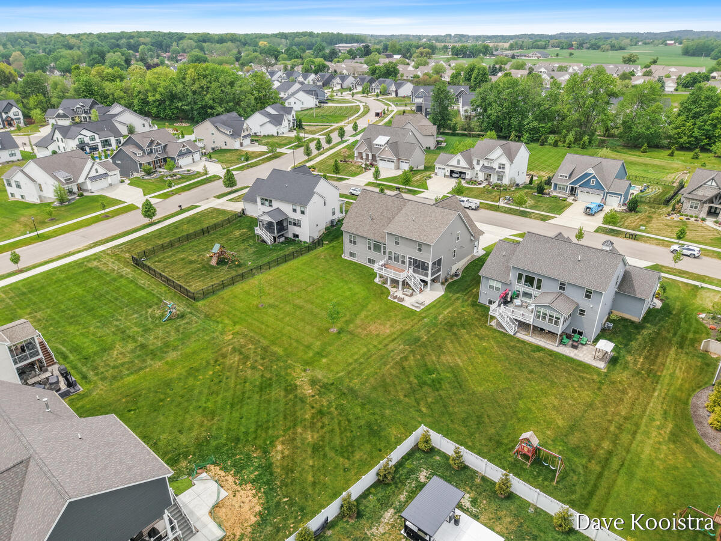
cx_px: 360
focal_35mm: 24
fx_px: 500
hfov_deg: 71.6
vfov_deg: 56.8
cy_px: 270
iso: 100
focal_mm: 8.67
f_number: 1.8
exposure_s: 1/320
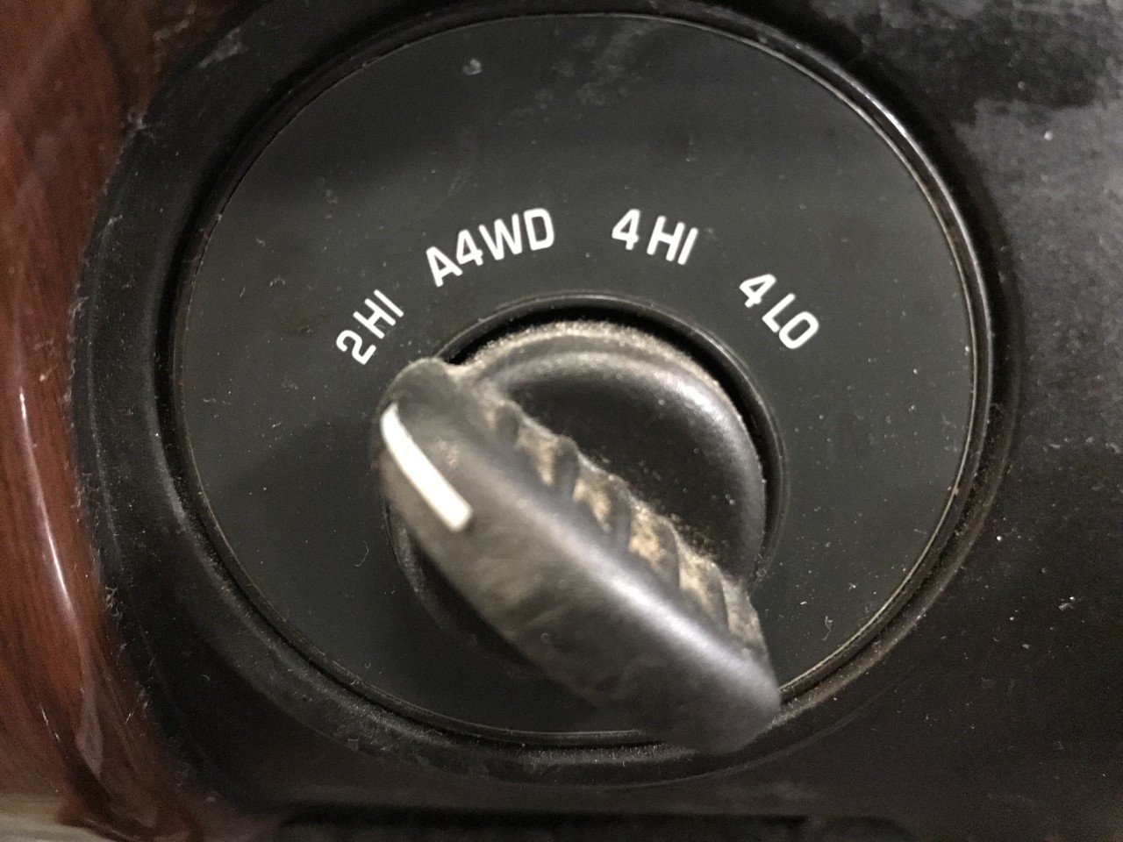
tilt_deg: -17.8
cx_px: 562
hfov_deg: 63.4
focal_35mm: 28
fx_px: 908
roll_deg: -0.2
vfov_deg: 49.7
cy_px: 421
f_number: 1.8
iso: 400
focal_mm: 3.99
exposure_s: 1/4
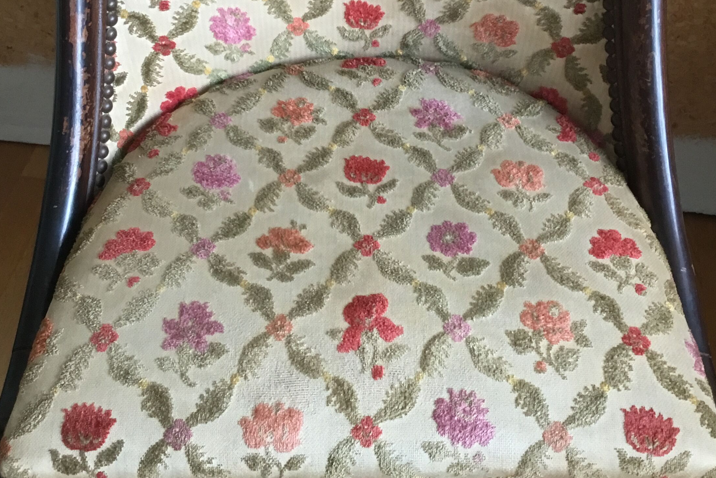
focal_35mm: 48
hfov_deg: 41.1
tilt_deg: -42.7
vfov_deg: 27.4
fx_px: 955
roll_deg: +0.6
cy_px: 77
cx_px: 366
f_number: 2.4
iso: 100
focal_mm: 3.3
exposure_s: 1/33
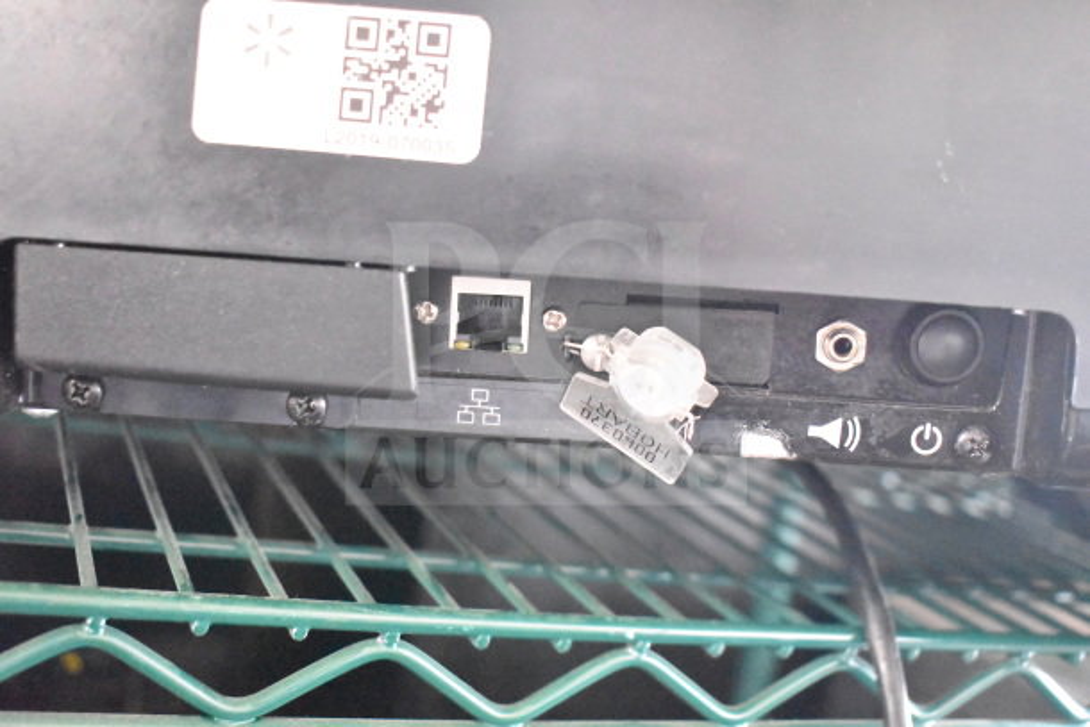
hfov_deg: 46.4
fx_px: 1272
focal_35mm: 42
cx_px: 545
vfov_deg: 31.9
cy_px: 364
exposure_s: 1/50
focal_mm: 28
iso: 20000
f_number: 4.2
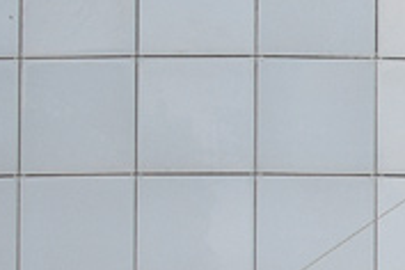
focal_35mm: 345
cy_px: 490
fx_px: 3881
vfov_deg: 4.0
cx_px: 1197
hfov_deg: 5.6
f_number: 5.6
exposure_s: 1/640
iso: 400
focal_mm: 34
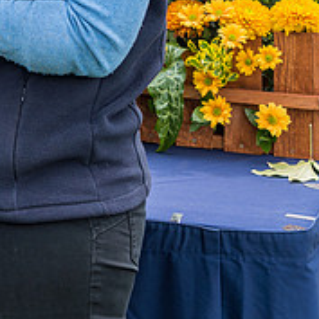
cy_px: -122
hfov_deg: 12.8
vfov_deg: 13.0
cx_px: -153
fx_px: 1345
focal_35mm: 129
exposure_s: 1/250
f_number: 5.6
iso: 100
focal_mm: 35
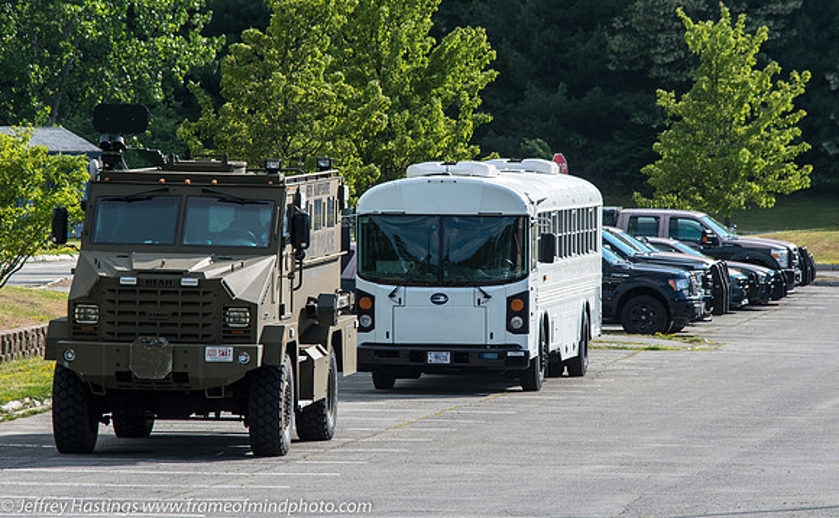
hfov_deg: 7.5
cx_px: 417
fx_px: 6438
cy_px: 261
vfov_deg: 4.6
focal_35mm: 283
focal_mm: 150
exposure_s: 1/400
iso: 200
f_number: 9
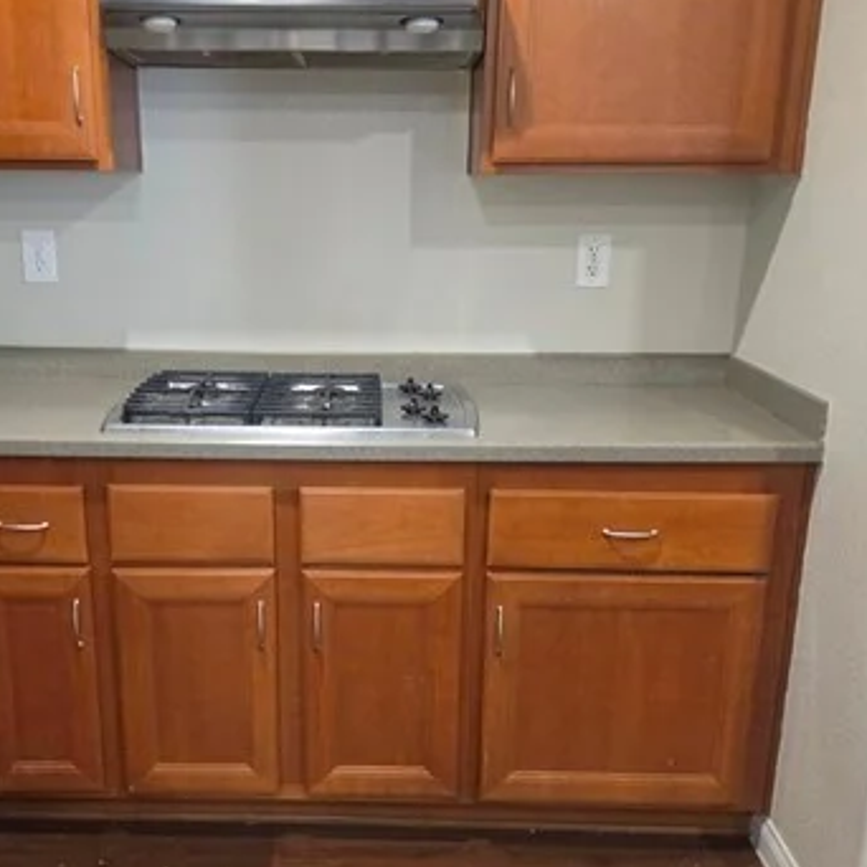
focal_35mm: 38
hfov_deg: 43.7
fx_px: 1077
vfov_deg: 43.6
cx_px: 363
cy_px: 522
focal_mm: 6.5
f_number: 1.4
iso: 1000
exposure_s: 1/120
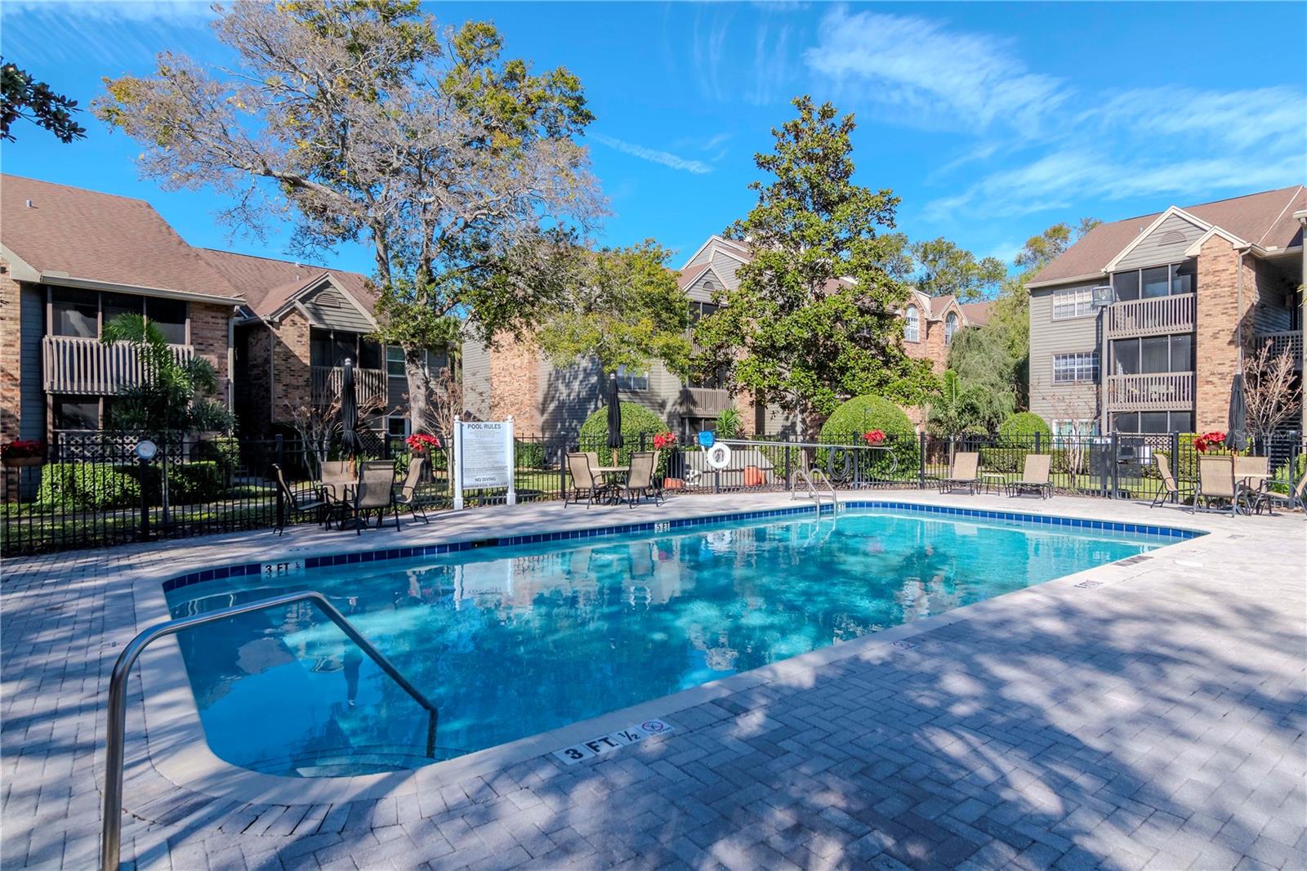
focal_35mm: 20
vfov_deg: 63.2
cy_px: 436
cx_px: 654
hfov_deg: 85.4
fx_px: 708
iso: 640
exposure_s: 1/800
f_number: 9
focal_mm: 13
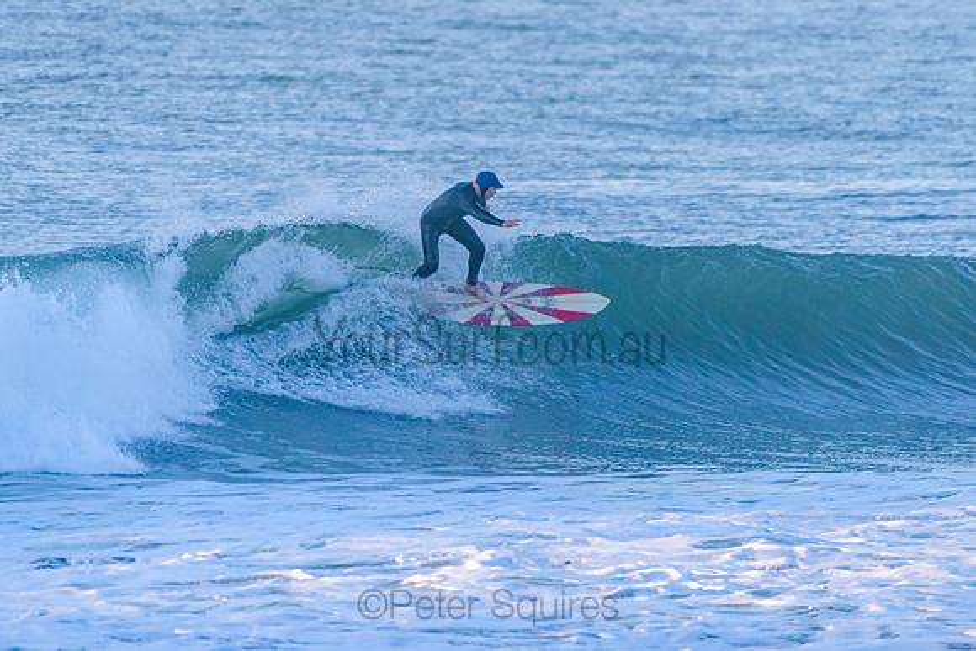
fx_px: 16494
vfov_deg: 2.3
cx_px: 492
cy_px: 255
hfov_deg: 3.4
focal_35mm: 608
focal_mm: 500
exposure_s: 1/2000
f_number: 5.6
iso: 900
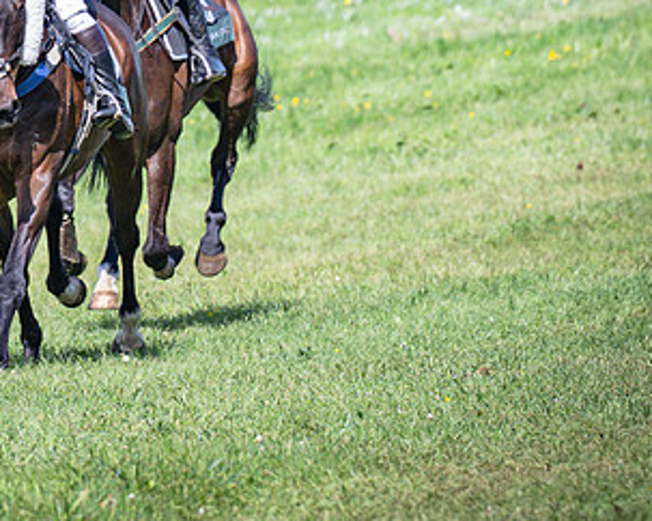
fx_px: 15157
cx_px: -126
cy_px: 74
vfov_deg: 2.0
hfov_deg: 2.5
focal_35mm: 786
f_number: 4
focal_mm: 165
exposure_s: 1/2000
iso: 400
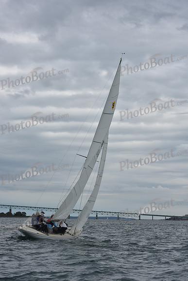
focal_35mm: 70
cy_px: 140
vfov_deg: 28.8
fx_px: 548
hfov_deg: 19.5
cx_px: 94
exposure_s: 1/800
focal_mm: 70
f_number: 9
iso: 250
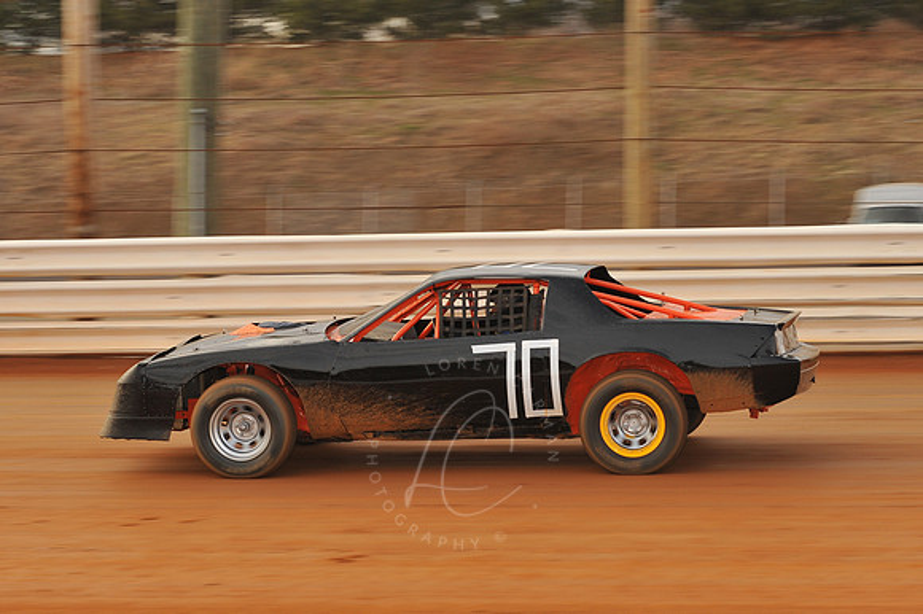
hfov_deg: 19.5
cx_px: 462
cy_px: 307
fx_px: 2690
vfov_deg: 13.0
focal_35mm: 105
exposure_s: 1/320
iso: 400
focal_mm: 105
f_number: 8
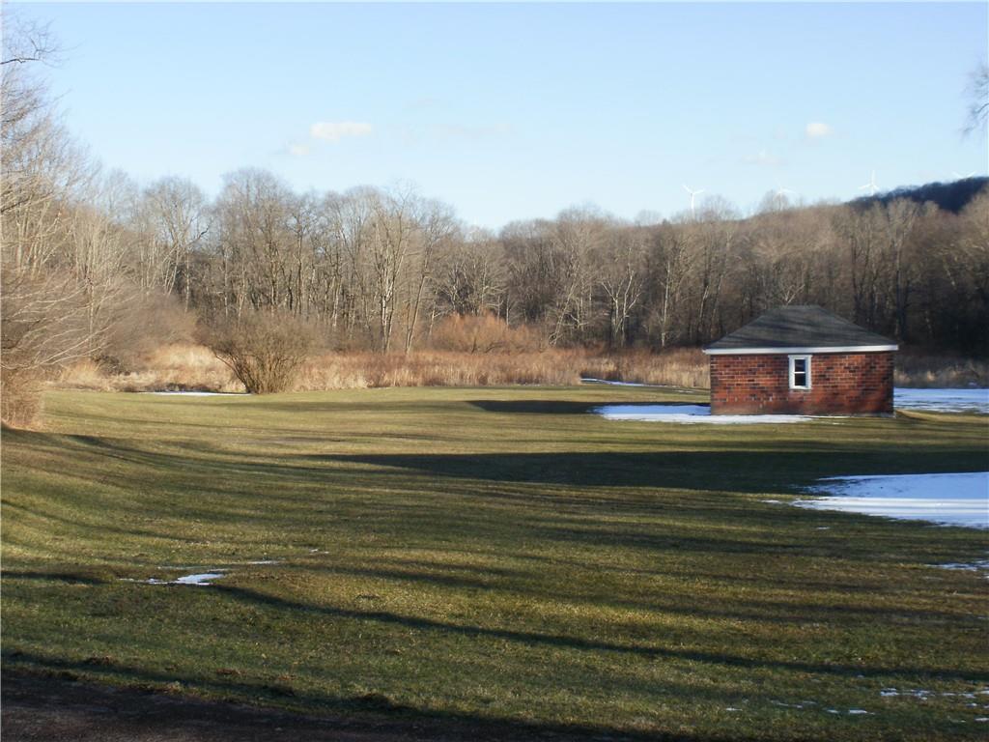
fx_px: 1486
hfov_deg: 36.8
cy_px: 371
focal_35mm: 52
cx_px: 494
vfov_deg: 28.0
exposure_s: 1/125
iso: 100
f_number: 7
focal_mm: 9.1
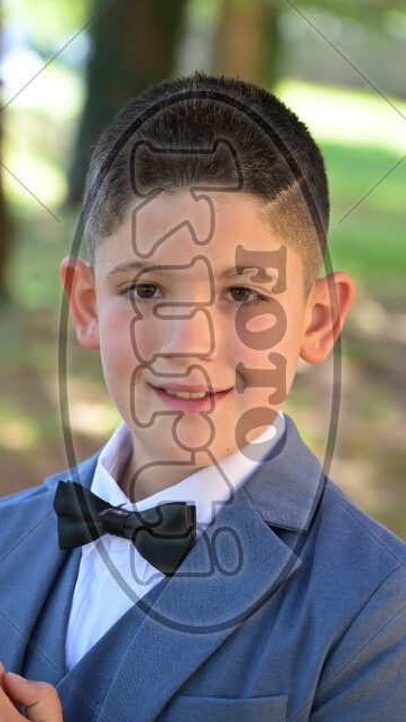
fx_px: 2429
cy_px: 363
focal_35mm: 127
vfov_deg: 16.9
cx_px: 199
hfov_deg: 9.6
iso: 640
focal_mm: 120
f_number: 5.6
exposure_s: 1/160
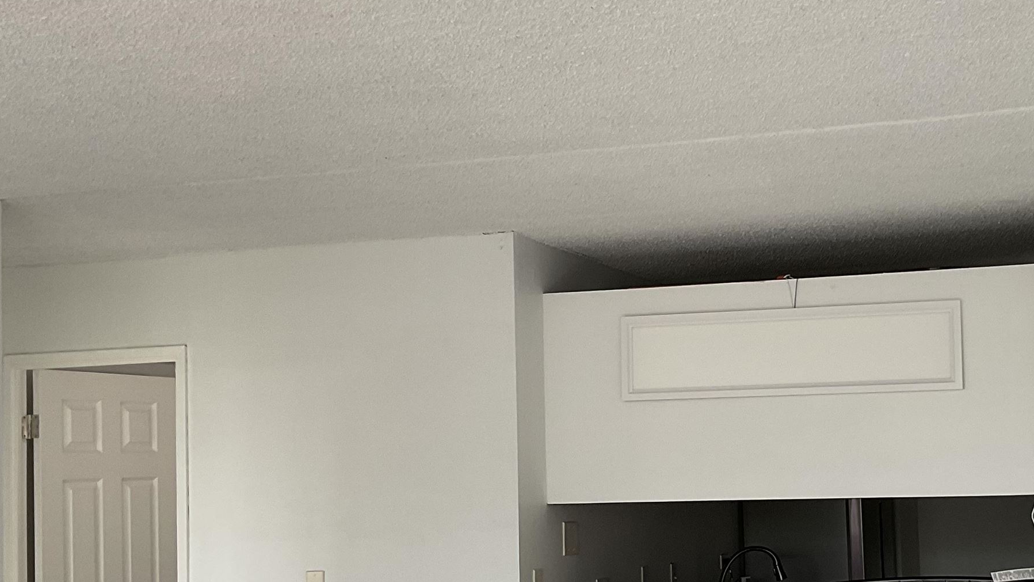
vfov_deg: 22.1
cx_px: 779
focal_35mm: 54
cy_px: 408
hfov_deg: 37.5
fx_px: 1481
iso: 40
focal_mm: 3
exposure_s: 1/122
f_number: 1.8
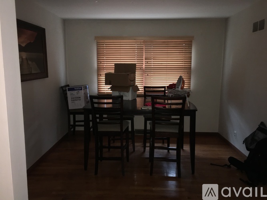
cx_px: 134
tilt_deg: -7.5
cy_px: 100
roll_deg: -0.5
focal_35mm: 29
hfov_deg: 61.7
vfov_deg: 48.2
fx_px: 224
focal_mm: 4.15
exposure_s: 1/16
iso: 125
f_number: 2.2
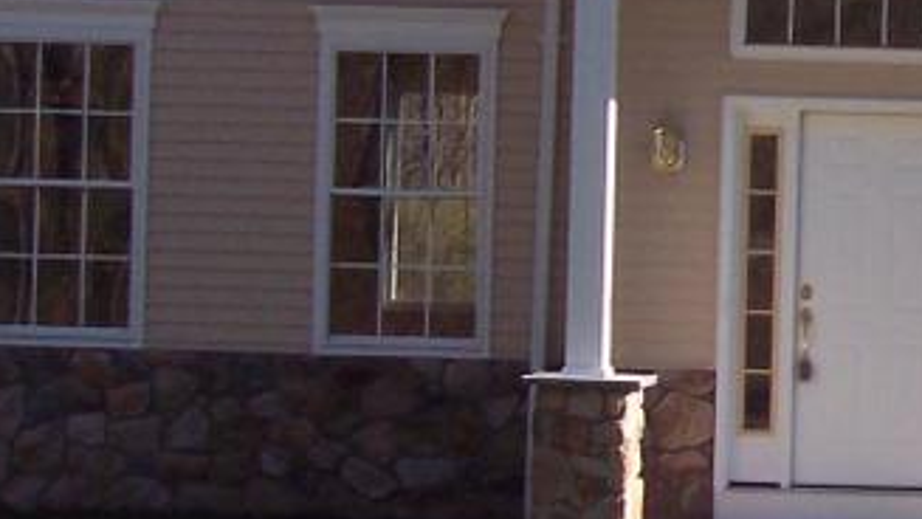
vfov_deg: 7.5
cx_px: 1435
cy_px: 230
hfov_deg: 12.5
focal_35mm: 162
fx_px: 3961
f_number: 4.8
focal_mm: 8
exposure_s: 1/350
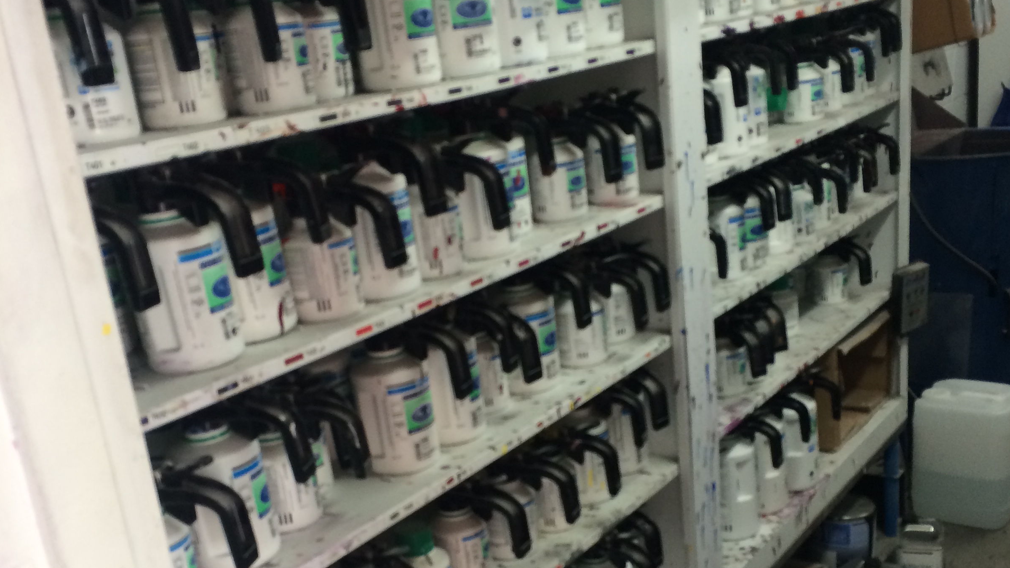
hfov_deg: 47.4
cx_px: 513
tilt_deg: -24.4
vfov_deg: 27.3
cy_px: 439
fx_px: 1152
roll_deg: +8.1
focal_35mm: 43
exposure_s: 1/30
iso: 50
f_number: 2.2
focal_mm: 4.15
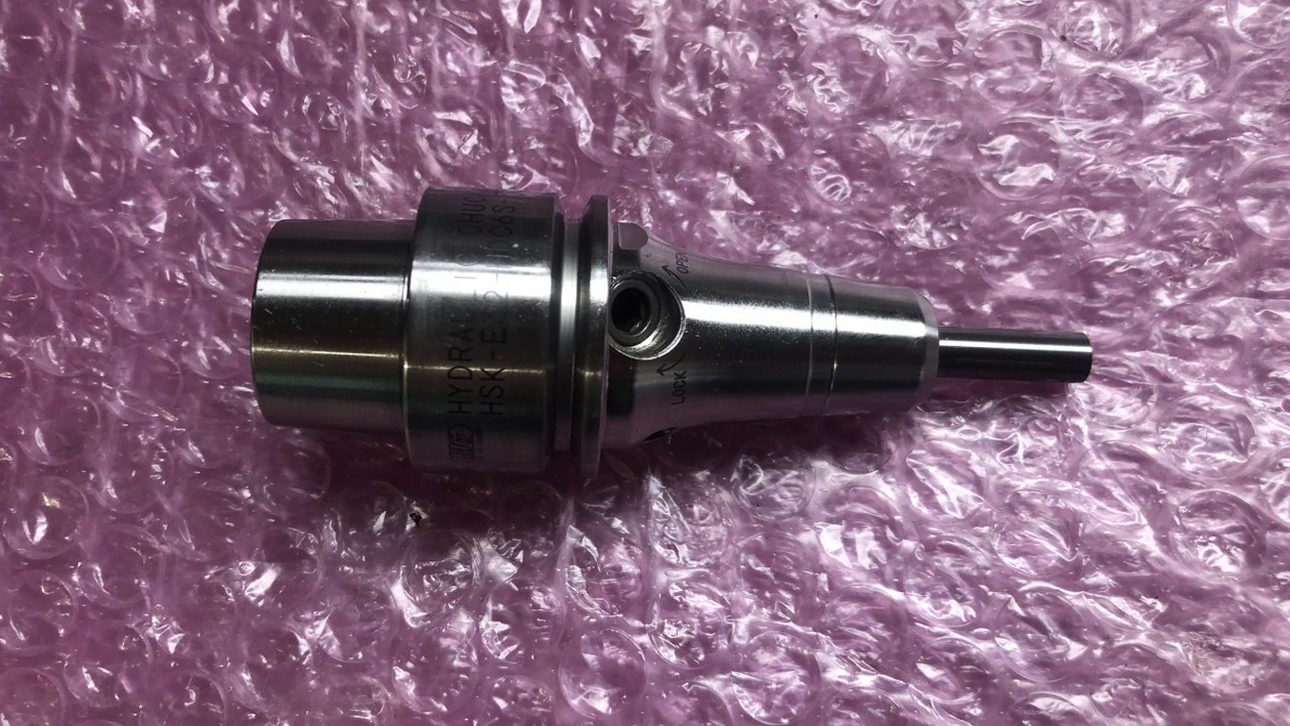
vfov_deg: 37.7
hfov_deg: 62.6
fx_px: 1060
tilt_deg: -75.2
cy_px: 326
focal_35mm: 31
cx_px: 653
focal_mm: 3.99
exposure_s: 1/30
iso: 32
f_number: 1.8
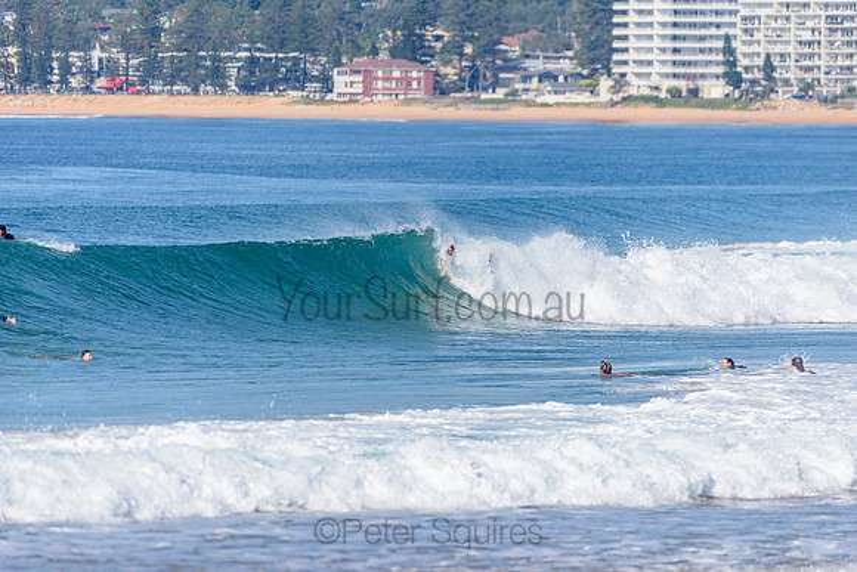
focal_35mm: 500
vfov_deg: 2.8
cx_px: 428
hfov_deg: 4.1
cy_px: 286
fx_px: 11905
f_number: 5.6
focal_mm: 500
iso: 125
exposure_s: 1/2000
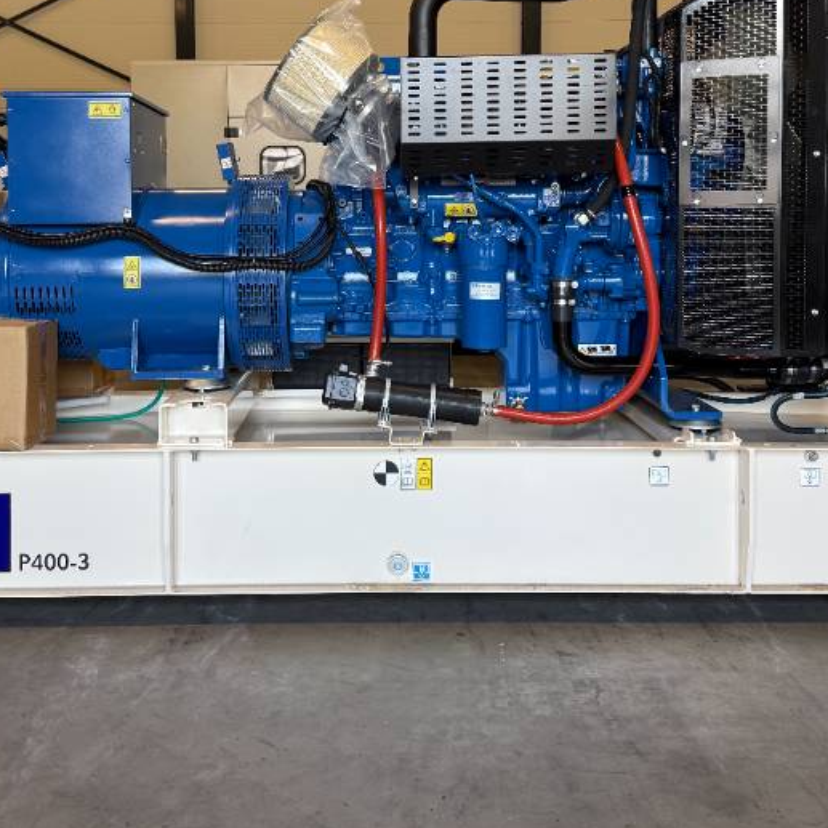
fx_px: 1137
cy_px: 258
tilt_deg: -2.6
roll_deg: +0.1
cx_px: 367
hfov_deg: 40.0
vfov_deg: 39.4
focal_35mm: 42
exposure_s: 1/100
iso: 125
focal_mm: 6.76
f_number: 1.78
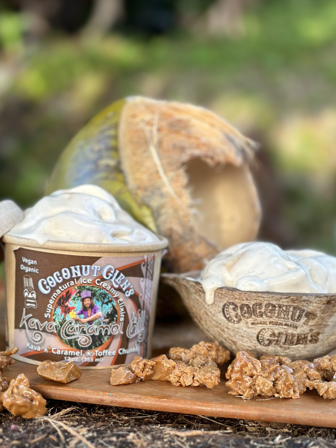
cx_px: 180
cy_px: 268
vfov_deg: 30.6
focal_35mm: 63
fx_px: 815
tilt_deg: -15.1
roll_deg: +1.8
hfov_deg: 23.3
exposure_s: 1/435
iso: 80
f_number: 1.78
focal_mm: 6.86
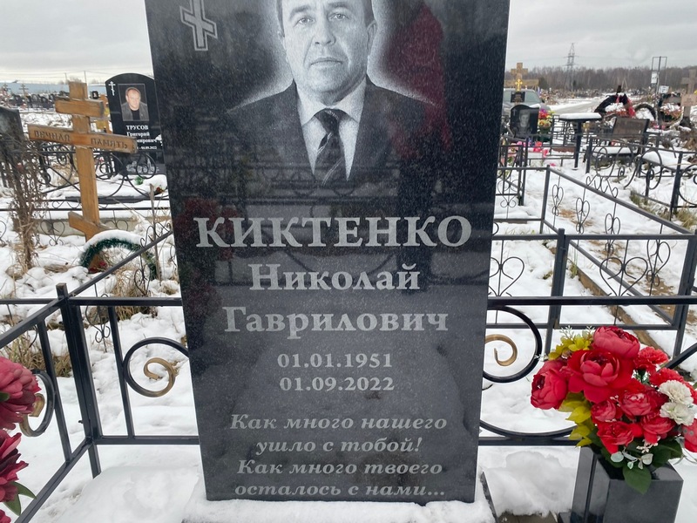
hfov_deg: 67.3
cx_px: 348
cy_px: 262
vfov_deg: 53.1
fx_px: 524
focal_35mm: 26
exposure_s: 1/139
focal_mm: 4.25
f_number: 1.8
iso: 32
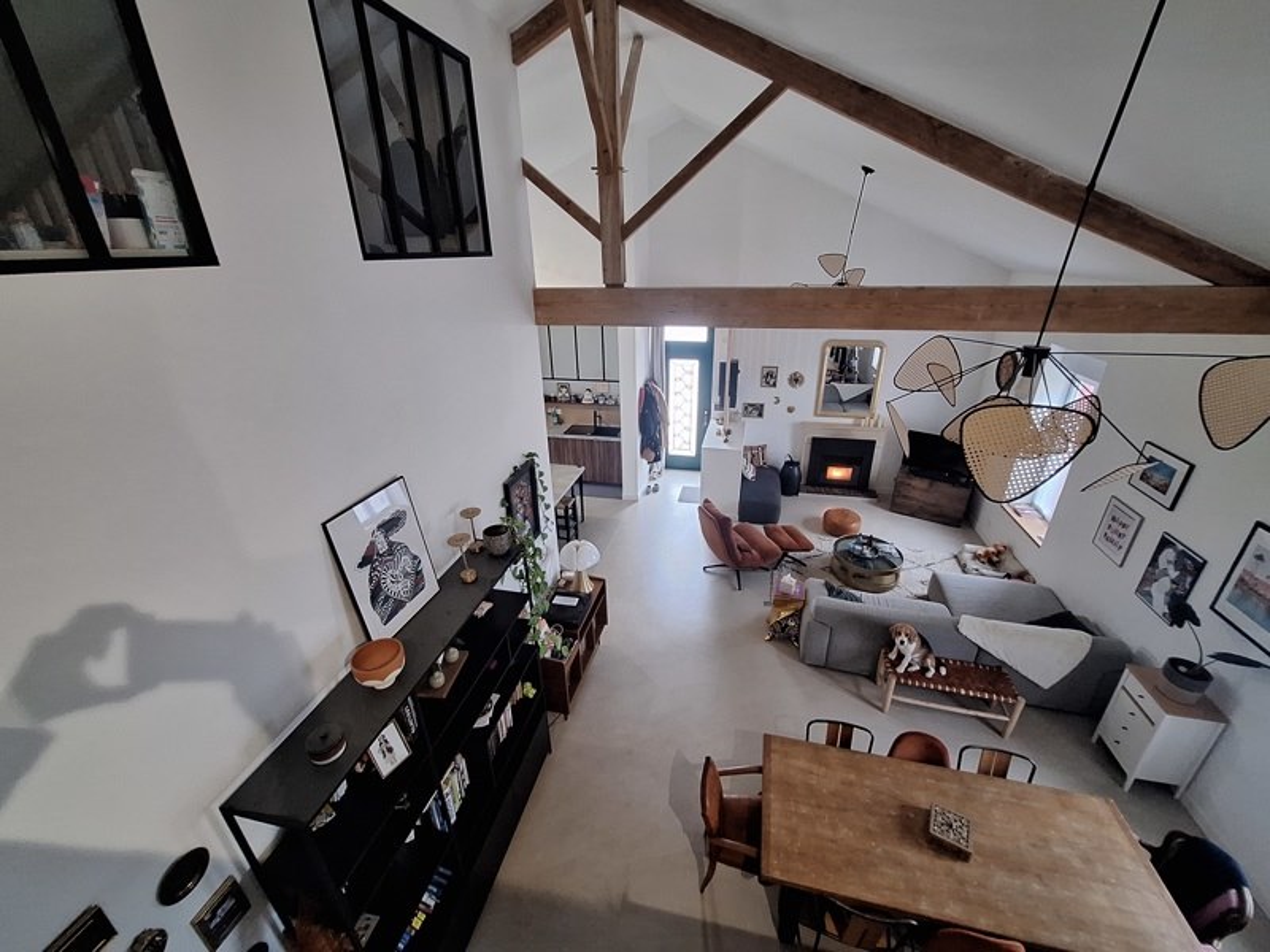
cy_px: 476
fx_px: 477
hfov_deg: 106.2
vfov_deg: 89.9
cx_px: 635
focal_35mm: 13
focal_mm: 1.74
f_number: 2.2
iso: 400
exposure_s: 1/20
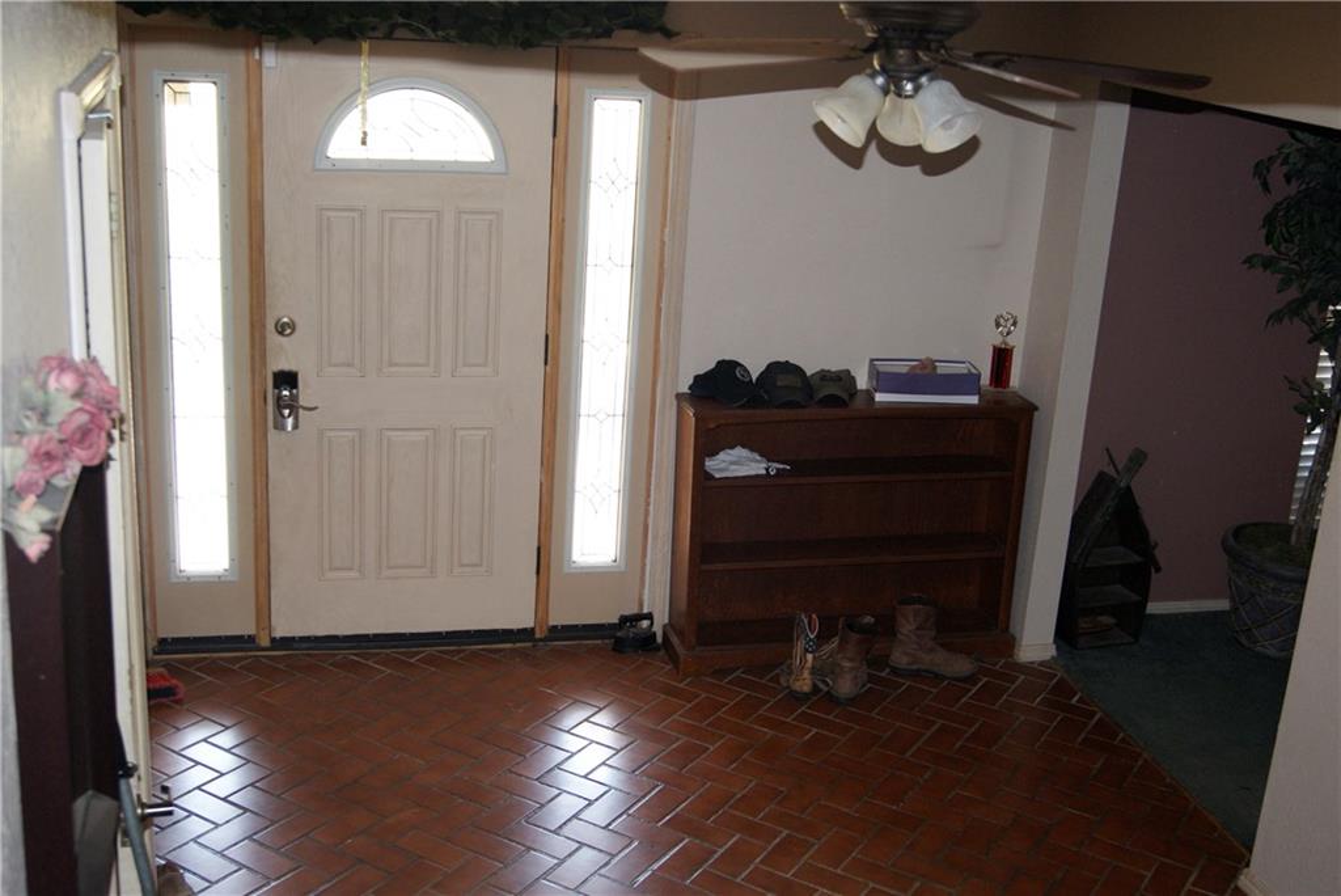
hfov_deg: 46.4
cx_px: 670
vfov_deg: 31.9
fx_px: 1565
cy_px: 448
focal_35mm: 42
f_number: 4.5
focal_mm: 28
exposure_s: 1/60
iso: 400
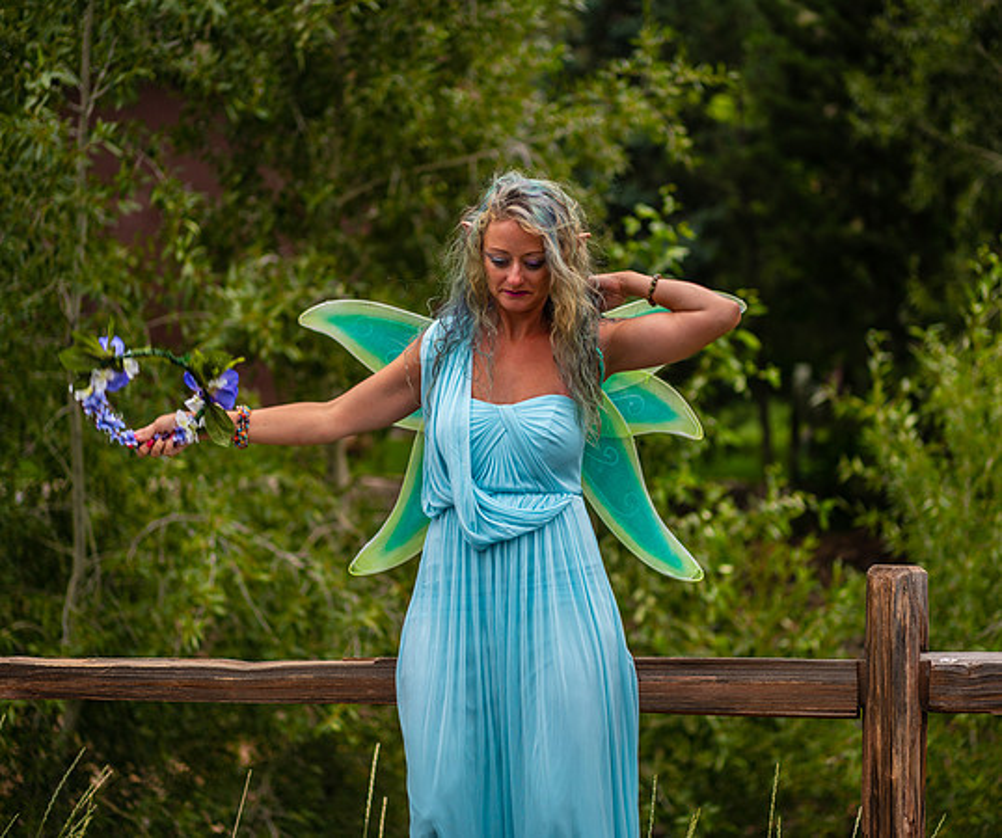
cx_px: 553
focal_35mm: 64
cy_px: 419
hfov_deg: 29.2
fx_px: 1919
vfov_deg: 24.6
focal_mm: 55
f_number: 1.8
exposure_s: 1/200
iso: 200
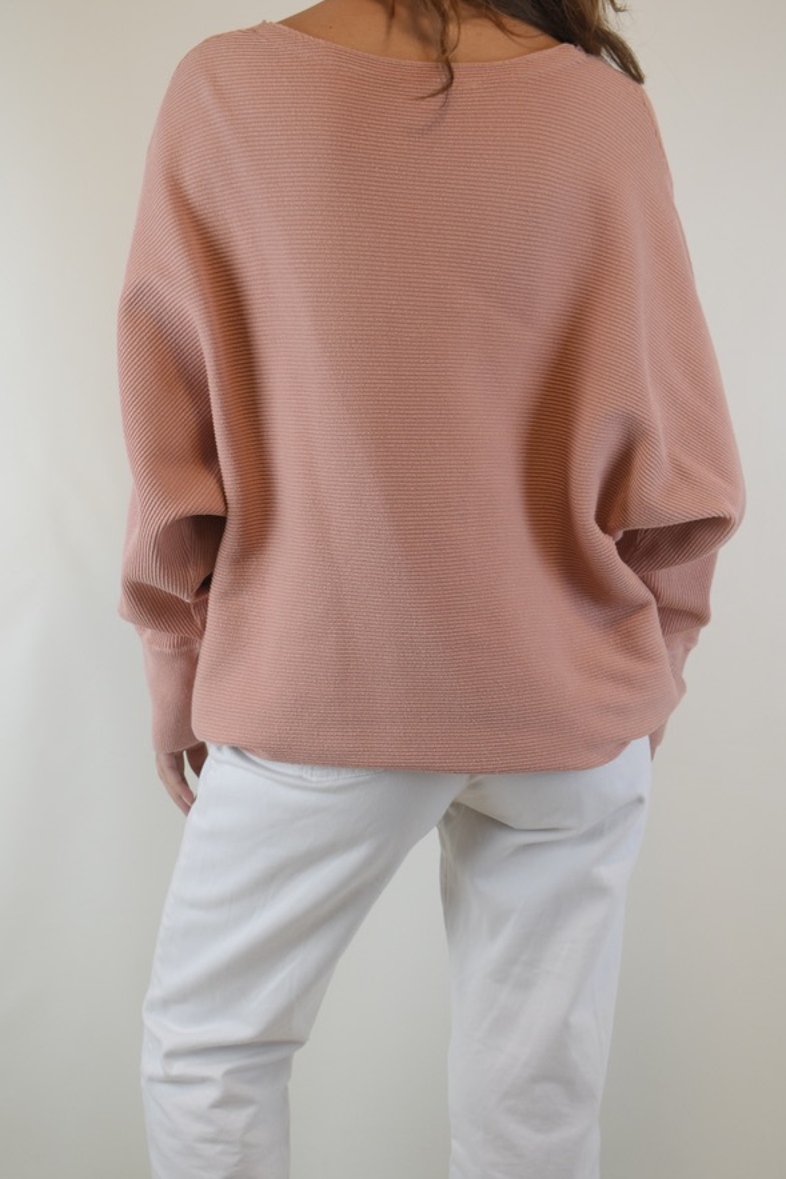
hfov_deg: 23.0
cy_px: 521
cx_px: 380
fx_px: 1933
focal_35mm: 59
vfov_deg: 33.9
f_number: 5
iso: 400
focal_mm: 32
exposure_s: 1/100
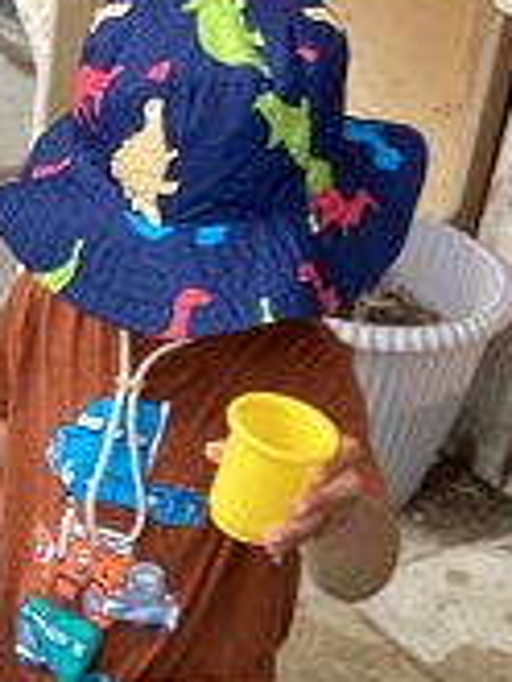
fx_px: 1851
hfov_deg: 15.6
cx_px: 68
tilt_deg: -33.1
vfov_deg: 20.7
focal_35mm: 94
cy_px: 475
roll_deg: -6.5
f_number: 2.4
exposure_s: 1/497
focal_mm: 3.3
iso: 25
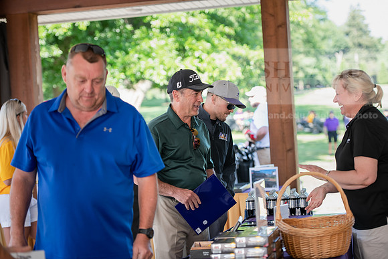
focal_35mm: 92
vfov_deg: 14.9
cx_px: 194
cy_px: 130
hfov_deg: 22.1
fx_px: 992
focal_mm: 92
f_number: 3.2
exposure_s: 1/250
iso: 320
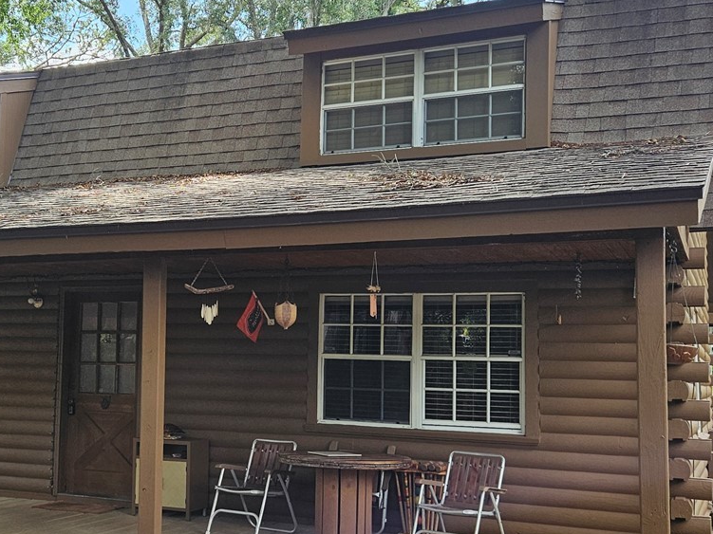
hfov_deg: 38.2
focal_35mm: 49
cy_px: 295
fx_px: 1009
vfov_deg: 29.6
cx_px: 203
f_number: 1.8
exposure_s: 1/458
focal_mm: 5.4
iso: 40
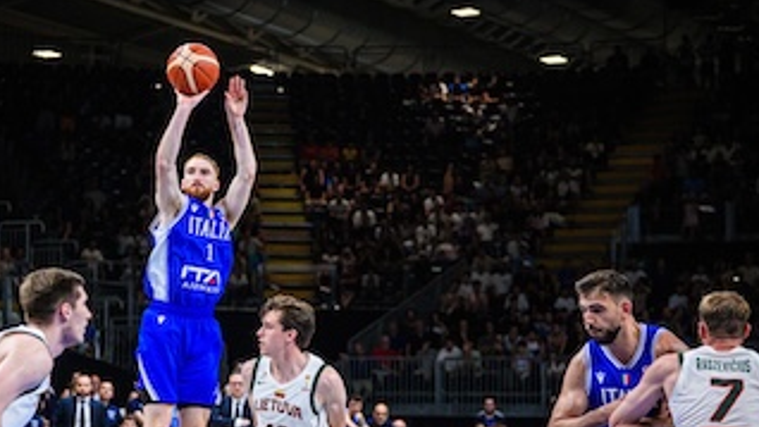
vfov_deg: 10.9
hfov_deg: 19.2
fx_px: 2234
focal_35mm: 111
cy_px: 346
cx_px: 255
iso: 2500
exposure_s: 1/1250
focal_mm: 75
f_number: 3.2
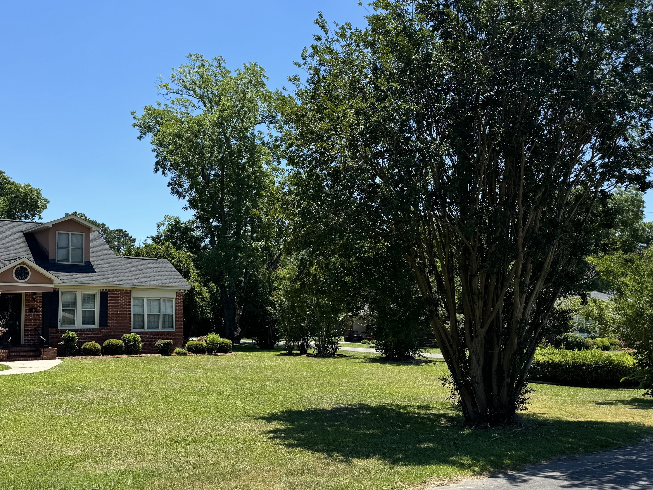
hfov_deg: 54.4
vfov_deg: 42.9
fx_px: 623
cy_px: 279
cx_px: 228
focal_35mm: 33
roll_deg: -0.7
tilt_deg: +3.2
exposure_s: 1/3096
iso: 80
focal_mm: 6.76
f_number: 1.78
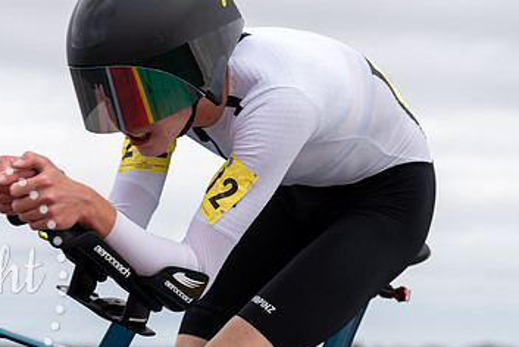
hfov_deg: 17.7
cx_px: 157
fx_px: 1659
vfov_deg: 11.9
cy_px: 202
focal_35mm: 115
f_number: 3.5
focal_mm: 70
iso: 125
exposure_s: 1/1000
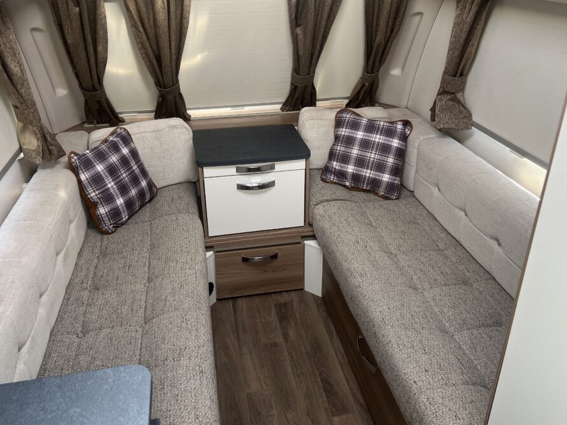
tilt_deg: -24.4
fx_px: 492
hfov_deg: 59.9
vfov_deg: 46.7
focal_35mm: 30
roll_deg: -0.6
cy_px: 186
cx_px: 275
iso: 100
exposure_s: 1/121
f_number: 1.5
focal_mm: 5.7
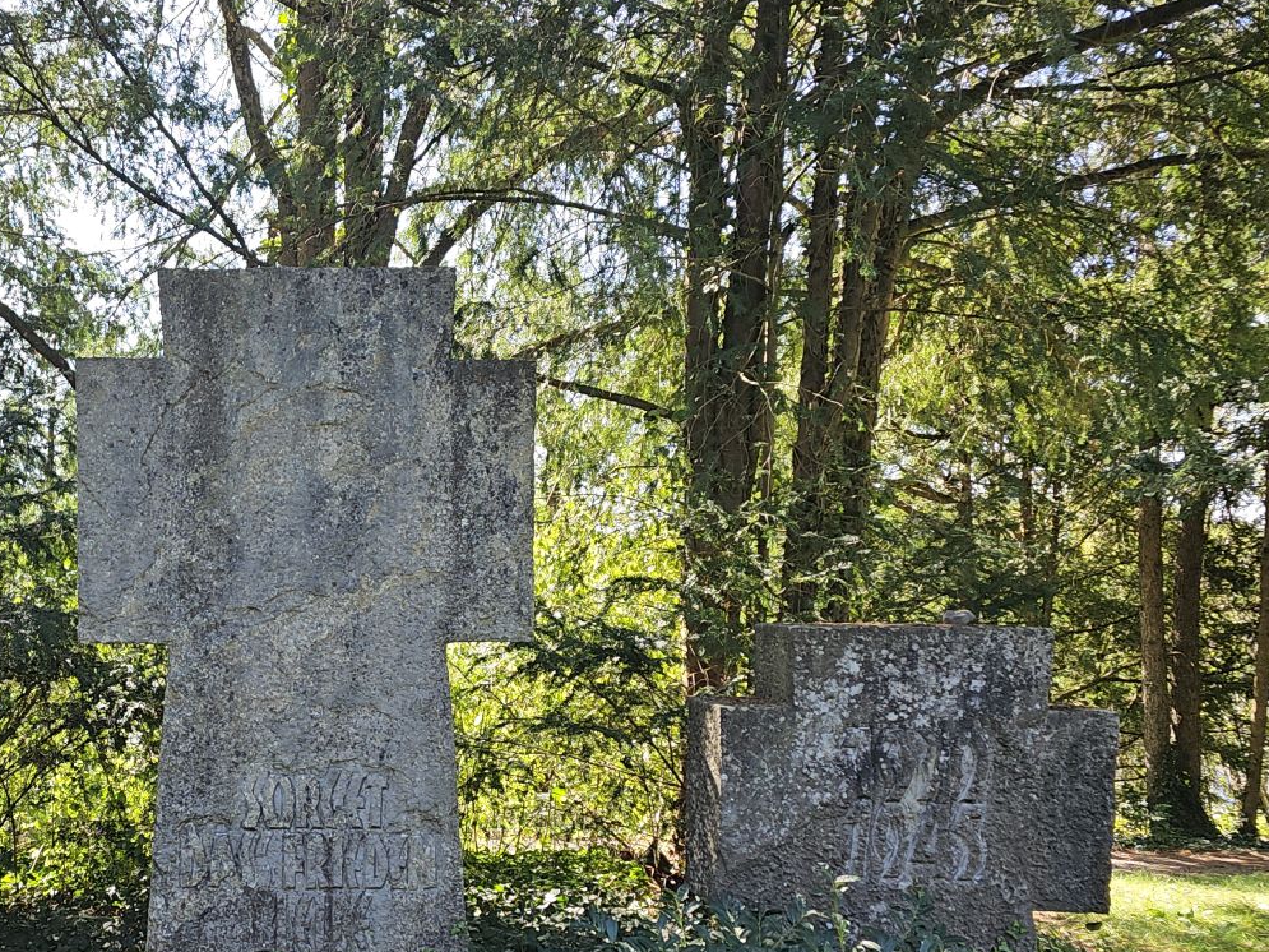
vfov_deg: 38.3
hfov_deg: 48.2
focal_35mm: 37
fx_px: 1356
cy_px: 625
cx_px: 312
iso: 12
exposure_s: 1/50
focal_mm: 6.3
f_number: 1.7
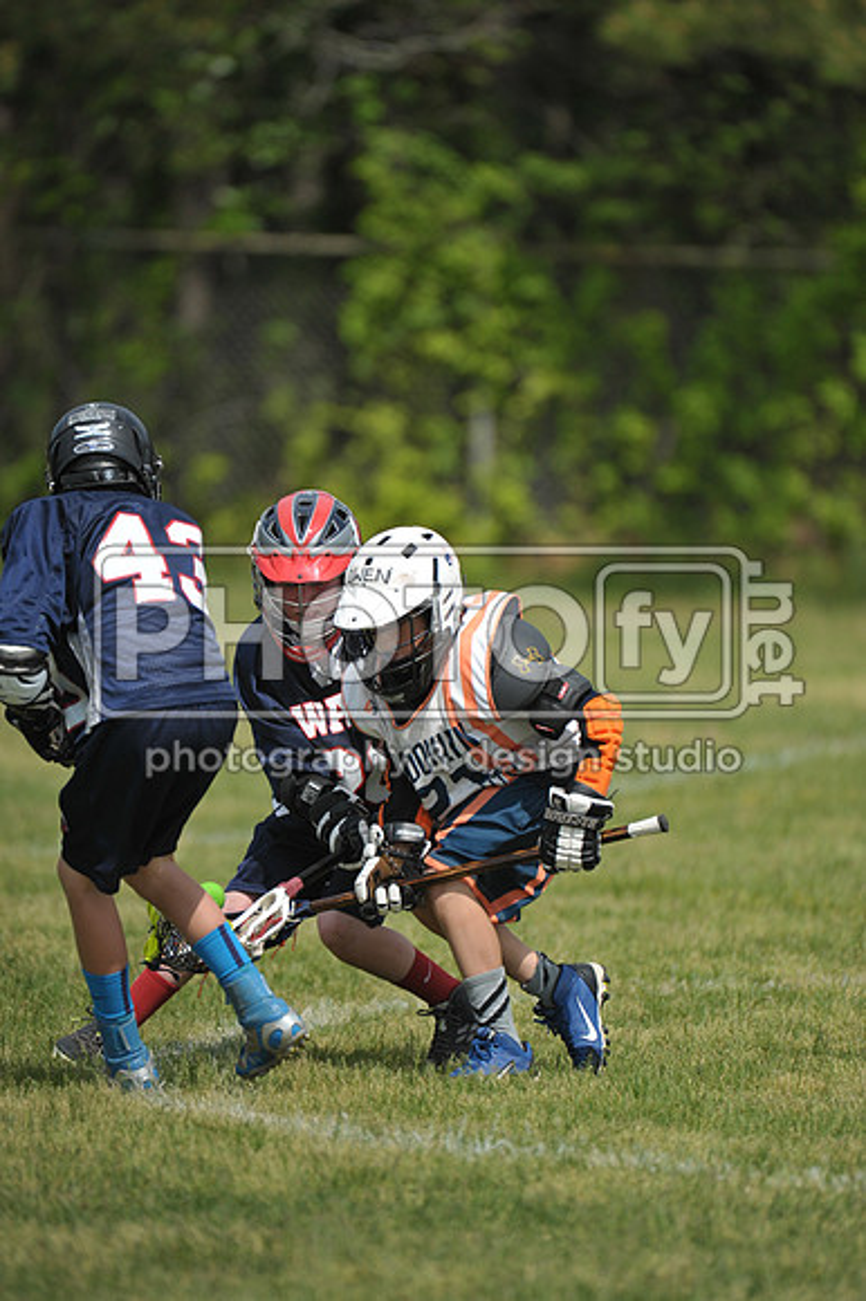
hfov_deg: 3.4
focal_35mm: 400
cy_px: 650
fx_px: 14449
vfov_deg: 5.2
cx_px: 433
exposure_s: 1/6400
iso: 640
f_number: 4
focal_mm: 400
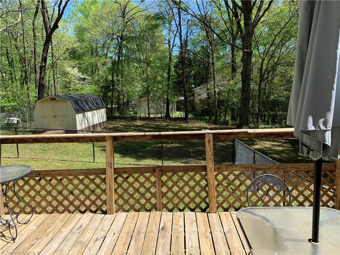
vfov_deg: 53.1
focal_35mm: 26
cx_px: 170
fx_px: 255
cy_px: 128
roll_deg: +2.0
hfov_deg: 67.3
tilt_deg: -7.7
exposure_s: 1/887
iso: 25
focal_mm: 4.25
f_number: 1.8
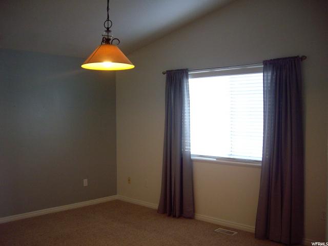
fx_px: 360
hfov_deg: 49.0
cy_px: 123
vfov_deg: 37.7
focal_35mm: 38
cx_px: 164
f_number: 2.7
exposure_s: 1/50
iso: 200
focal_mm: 6.2
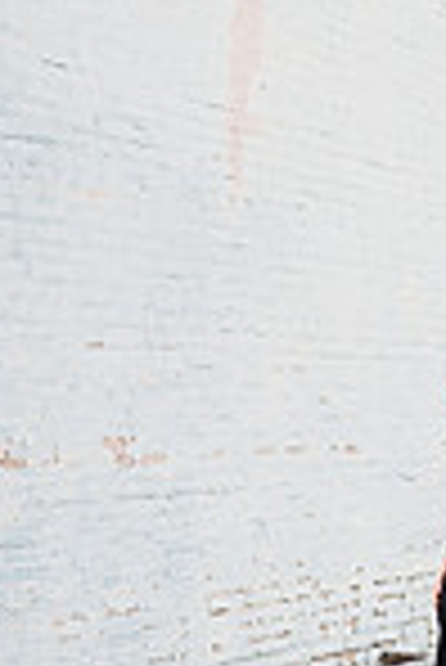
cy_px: 166
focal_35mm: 73
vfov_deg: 27.3
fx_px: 1353
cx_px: 635
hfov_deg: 17.2
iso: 250
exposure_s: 1/640
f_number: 2.8
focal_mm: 24
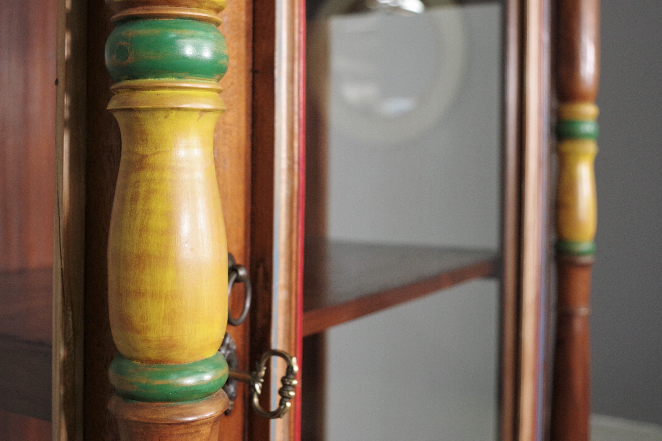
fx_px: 809
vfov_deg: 30.4
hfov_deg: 44.3
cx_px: 269
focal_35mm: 44
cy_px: 175
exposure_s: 1/60
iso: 800
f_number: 4
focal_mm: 21.25
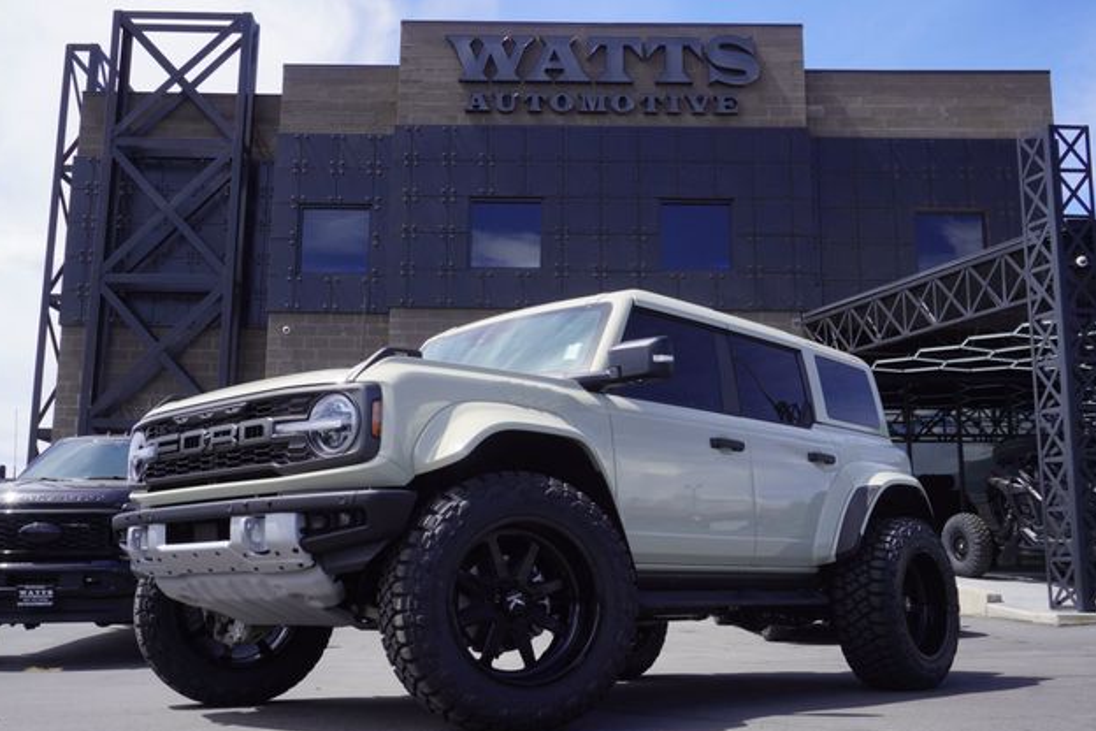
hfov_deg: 50.1
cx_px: 541
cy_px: 374
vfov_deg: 34.6
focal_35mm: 39
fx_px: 1172
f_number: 10
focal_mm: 25
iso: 100
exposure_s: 1/125
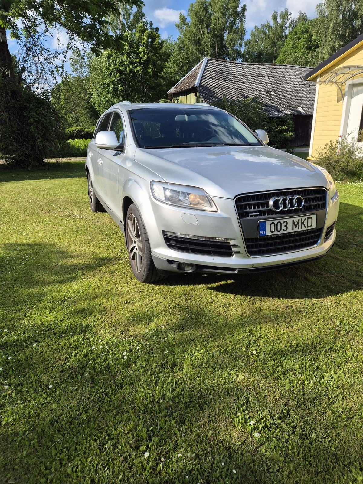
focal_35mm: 23
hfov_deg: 58.9
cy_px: 242
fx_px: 322
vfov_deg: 73.9
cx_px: 182
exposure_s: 1/1696
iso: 25
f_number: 1.8
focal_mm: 5.4
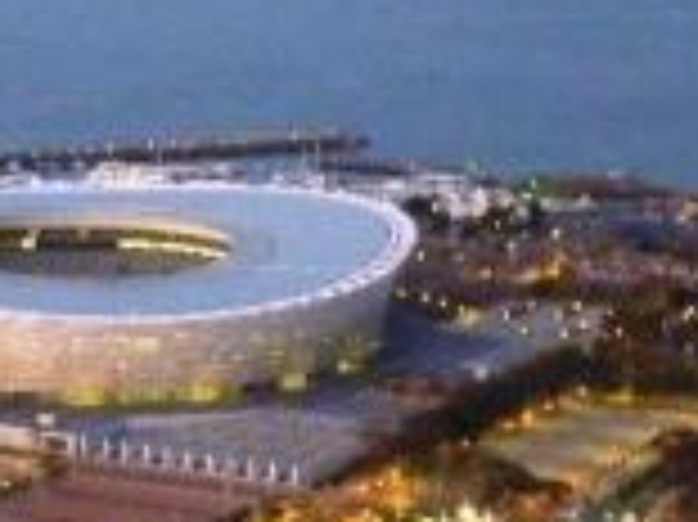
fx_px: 4191
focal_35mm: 208
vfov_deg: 7.1
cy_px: 266
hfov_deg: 9.4
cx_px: -41
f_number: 4.1
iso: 800
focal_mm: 11.9
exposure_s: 1/8
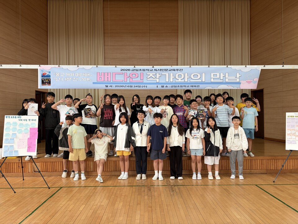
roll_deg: +1.9
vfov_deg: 53.1
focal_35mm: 26
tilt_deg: +0.7
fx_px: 224
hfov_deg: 67.3
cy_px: 112
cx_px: 149
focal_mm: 5.96
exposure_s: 1/122
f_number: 1.6
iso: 50
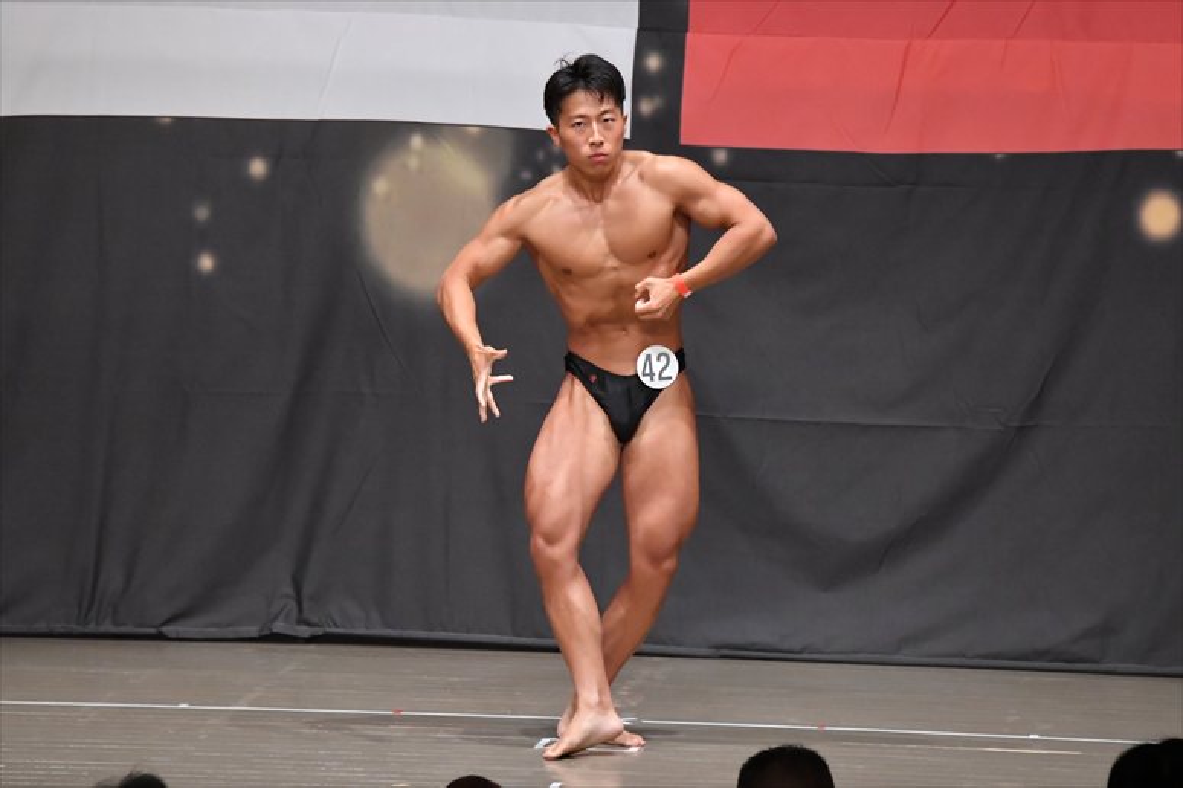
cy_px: 394
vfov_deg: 5.7
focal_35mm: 240
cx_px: 592
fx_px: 7883
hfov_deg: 8.6
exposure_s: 1/400
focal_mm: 160
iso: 6400
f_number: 5.6
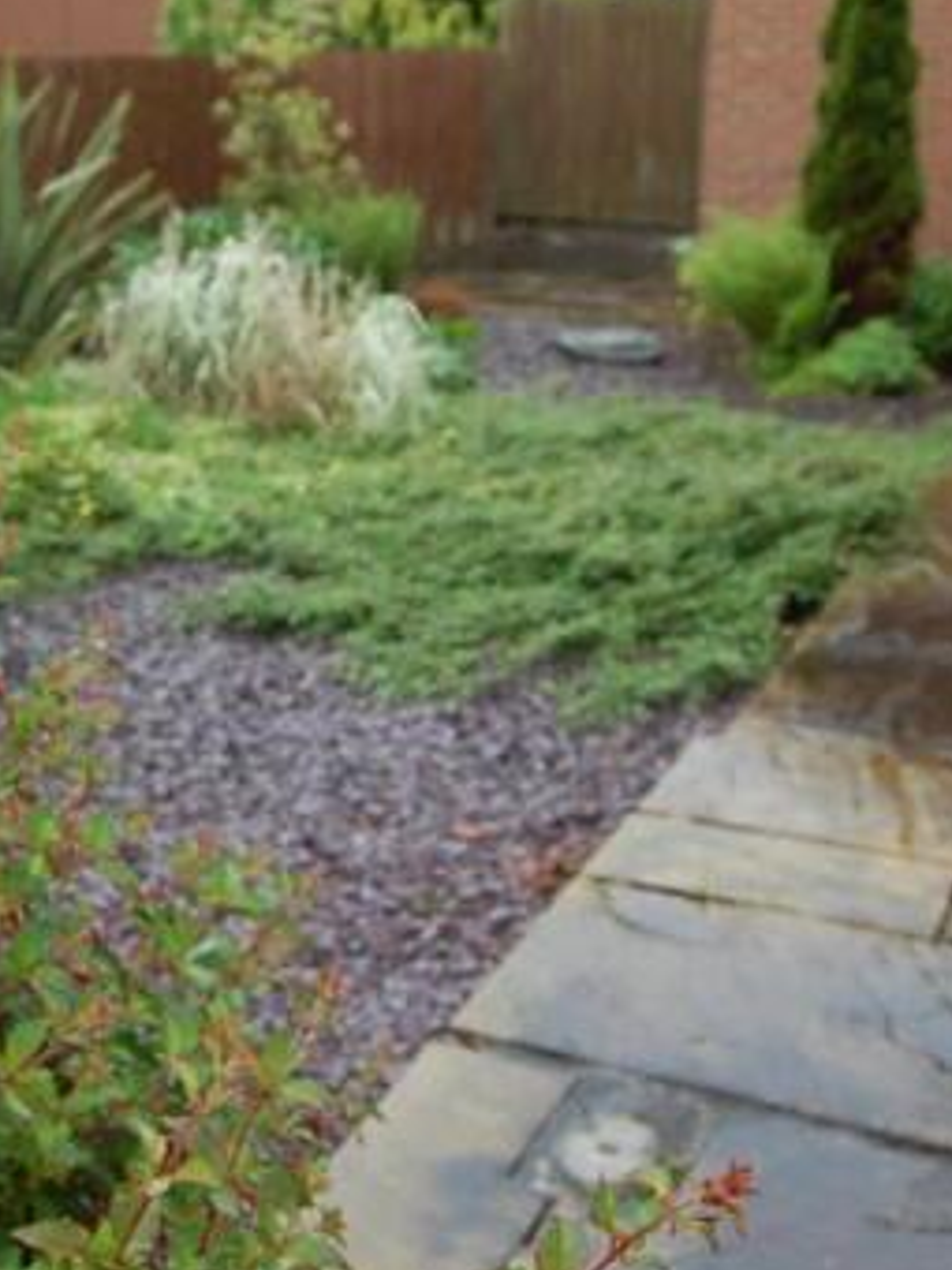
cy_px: 493
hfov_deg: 28.6
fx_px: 1833
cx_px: 228
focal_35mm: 50
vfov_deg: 38.0
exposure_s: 1/125
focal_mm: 18
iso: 400
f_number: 5.6
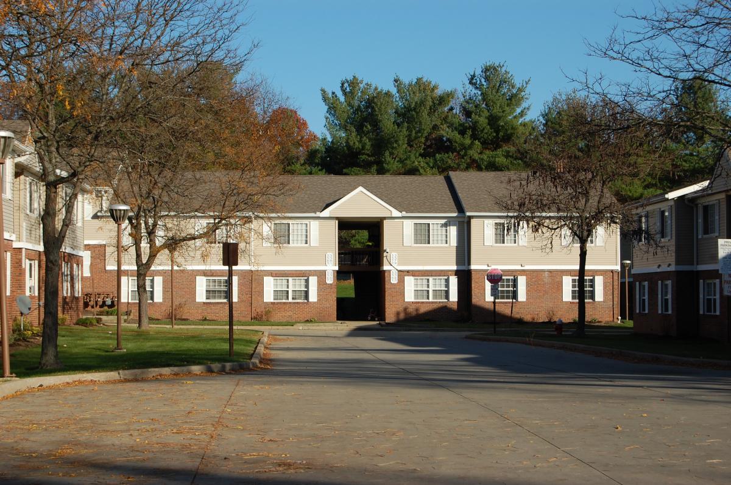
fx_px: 1673
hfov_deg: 24.6
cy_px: 242
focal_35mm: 82
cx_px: 366
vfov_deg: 16.5
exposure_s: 1/400
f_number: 10
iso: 200
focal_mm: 55
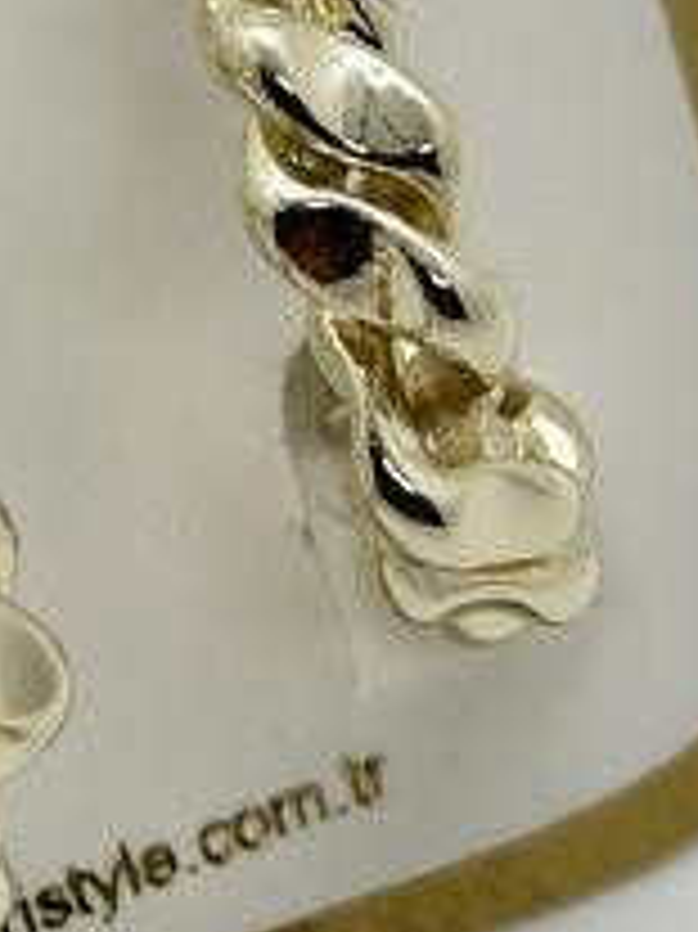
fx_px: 6405
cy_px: 248
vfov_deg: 8.3
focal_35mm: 238
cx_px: -261
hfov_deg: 6.2
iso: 50
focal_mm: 6.86
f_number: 1.78
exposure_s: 1/244
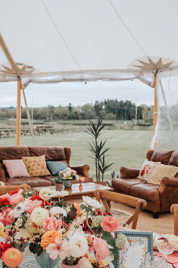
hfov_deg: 26.9
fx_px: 371
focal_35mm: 50
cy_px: 171
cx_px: 65
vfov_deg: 39.3
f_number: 5.6
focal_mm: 34.7
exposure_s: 1/320
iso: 250
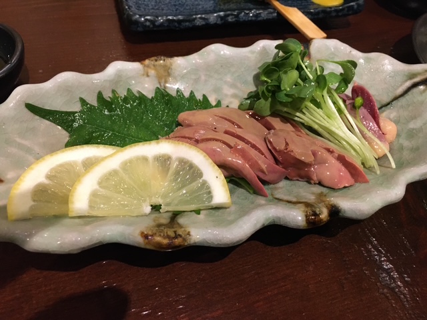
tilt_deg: -51.3
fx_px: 358
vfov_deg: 48.2
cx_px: 214
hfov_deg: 61.7
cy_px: 160
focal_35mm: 29
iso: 200
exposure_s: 1/15
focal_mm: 4.15
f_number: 2.2
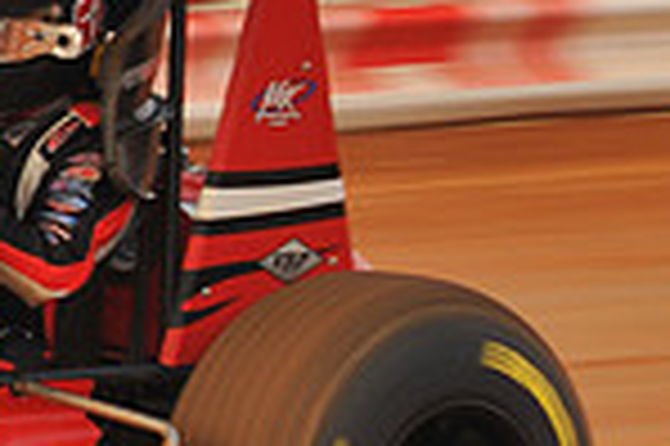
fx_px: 12325
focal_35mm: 663
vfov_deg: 2.1
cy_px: -9
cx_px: -337
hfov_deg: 3.1
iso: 400
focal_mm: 170
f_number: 9
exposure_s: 1/320
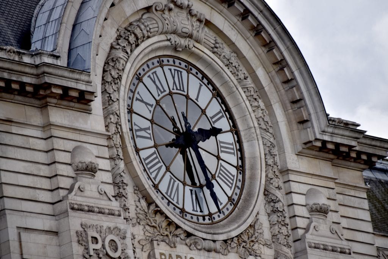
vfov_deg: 5.0
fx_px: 2991
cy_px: 130
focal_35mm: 278
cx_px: 194
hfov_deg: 7.4
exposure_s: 1/800
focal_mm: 185
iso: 200
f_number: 6.3
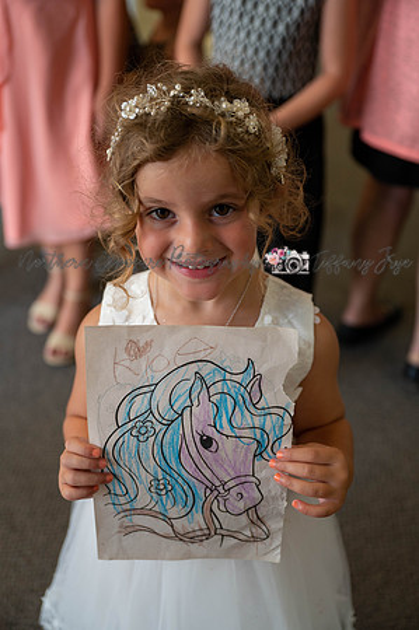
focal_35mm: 41
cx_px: 210
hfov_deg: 32.6
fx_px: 717
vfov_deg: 47.5
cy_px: 315
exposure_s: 1/160
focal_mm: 41
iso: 400
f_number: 2.8
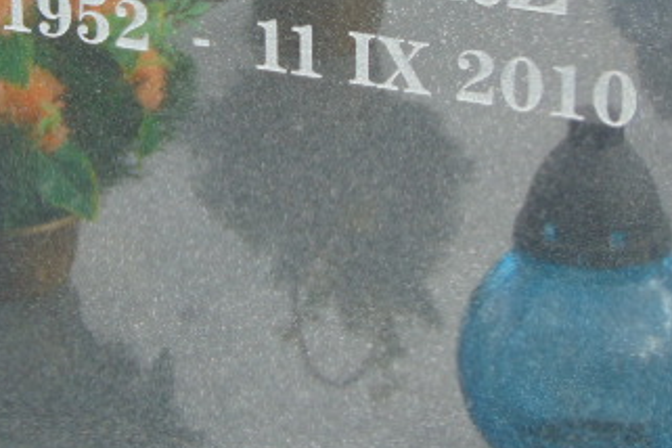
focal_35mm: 147
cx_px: 243
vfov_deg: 9.3
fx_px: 2744
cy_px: 40
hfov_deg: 13.9
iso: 80
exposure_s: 1/30
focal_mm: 12.8
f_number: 3.7
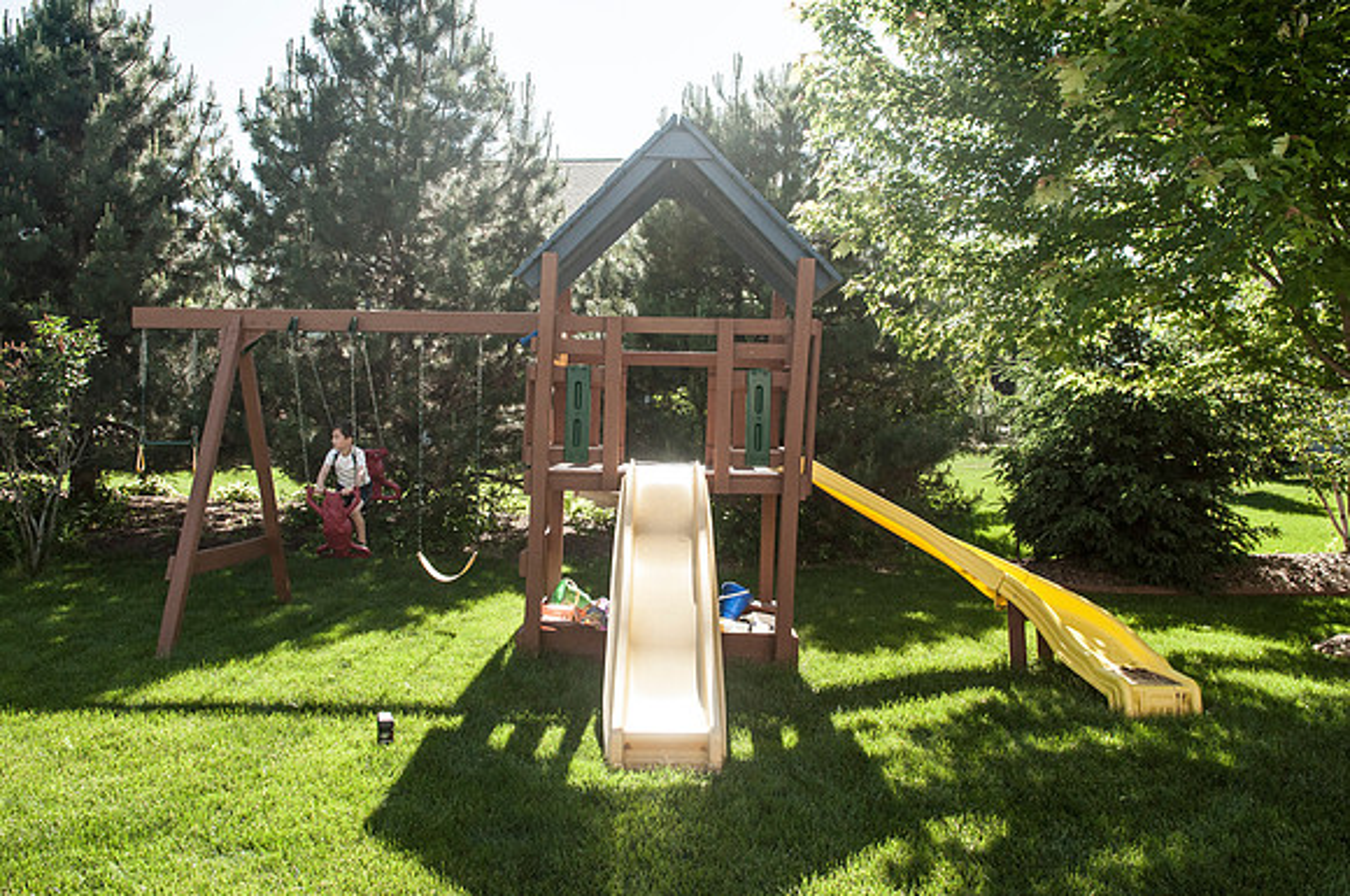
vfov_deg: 47.8
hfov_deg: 67.5
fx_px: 1011
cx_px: 675
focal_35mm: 27
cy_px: 448
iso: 400
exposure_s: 1/2000
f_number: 5
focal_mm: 18
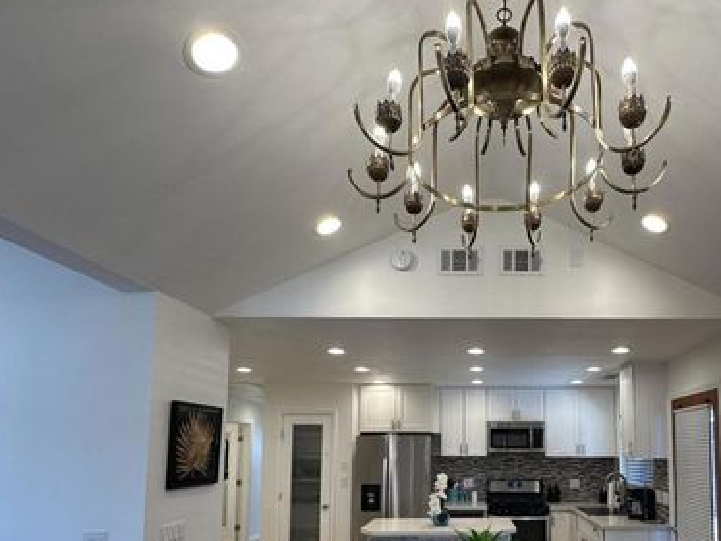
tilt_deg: +3.8
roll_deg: +0.0
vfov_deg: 53.8
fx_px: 500
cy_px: 415
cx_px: 470
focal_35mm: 24
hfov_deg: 69.9
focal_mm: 2.22
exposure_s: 1/120
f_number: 2.2
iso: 100
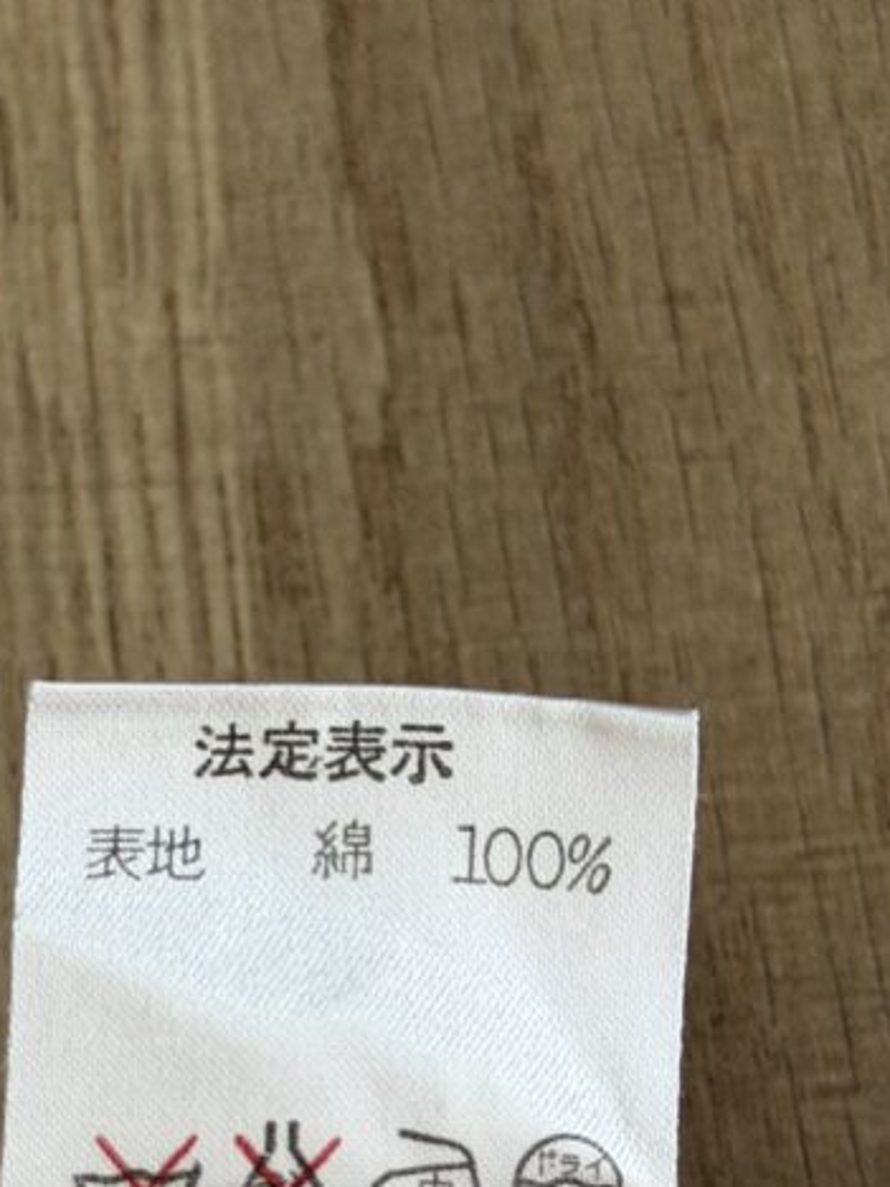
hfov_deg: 14.1
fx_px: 3599
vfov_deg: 18.6
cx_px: 246
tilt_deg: -77.1
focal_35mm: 105
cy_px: 916
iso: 50
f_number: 1.78
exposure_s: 1/131
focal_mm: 6.76
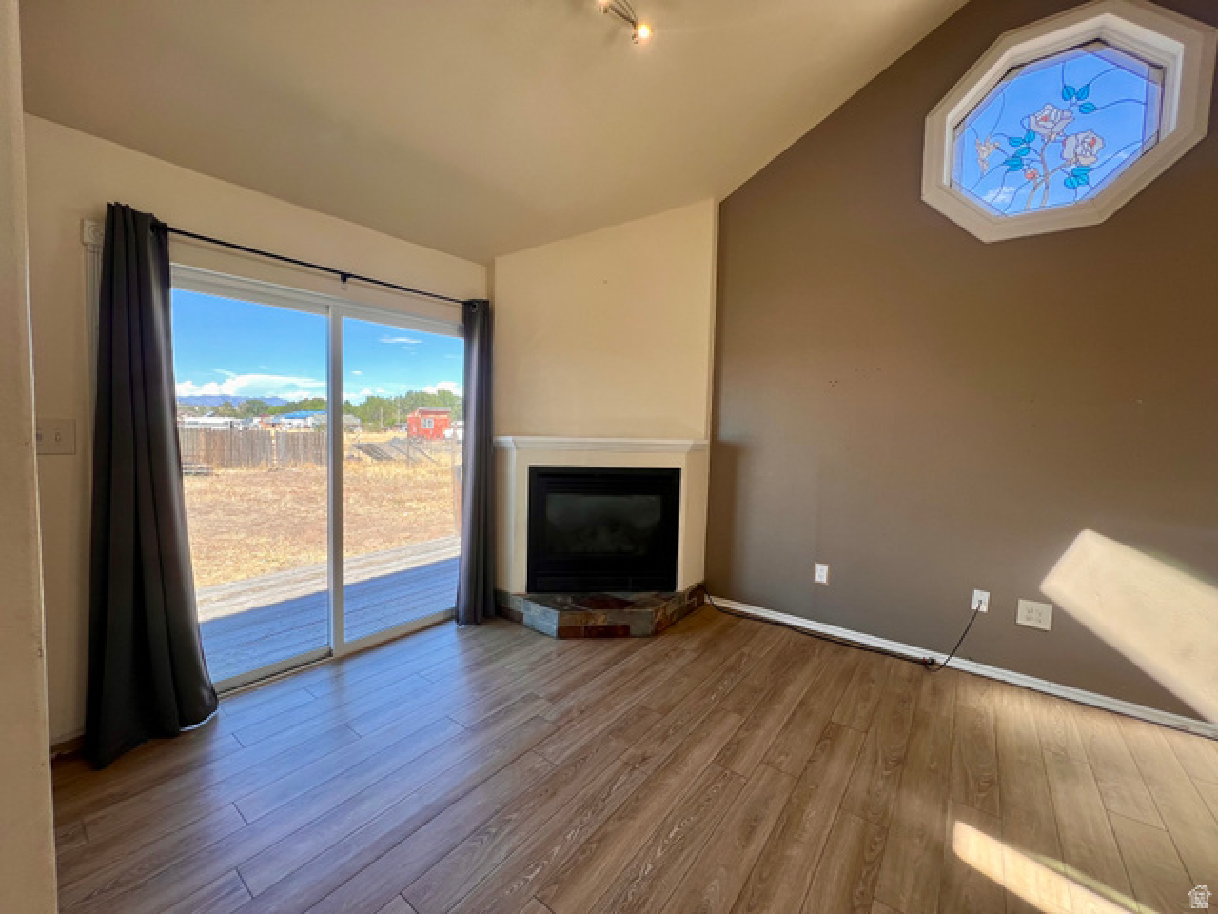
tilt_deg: -3.7
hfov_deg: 106.2
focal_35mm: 13
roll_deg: -1.4
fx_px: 457
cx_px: 609
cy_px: 457
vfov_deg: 89.9
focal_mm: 1.57
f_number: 1.8
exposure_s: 1/135
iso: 32
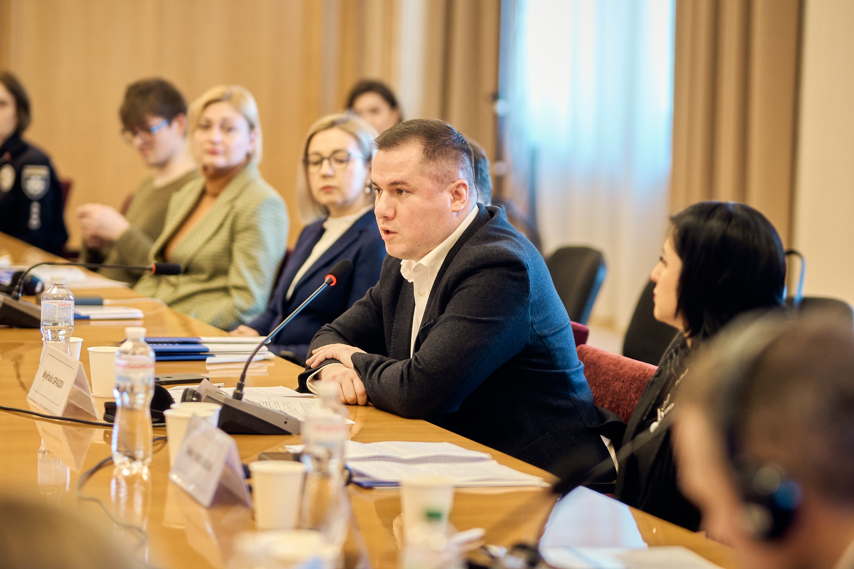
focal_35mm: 127
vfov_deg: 10.8
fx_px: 3013
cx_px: 427
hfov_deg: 16.1
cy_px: 284
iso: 1000
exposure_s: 1/200
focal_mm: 85
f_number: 1.8
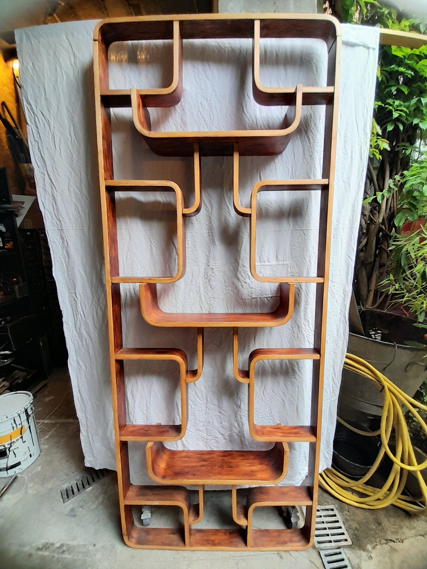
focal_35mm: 13
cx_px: 214
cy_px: 284
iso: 64
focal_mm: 1.13
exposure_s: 1/50
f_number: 2.2
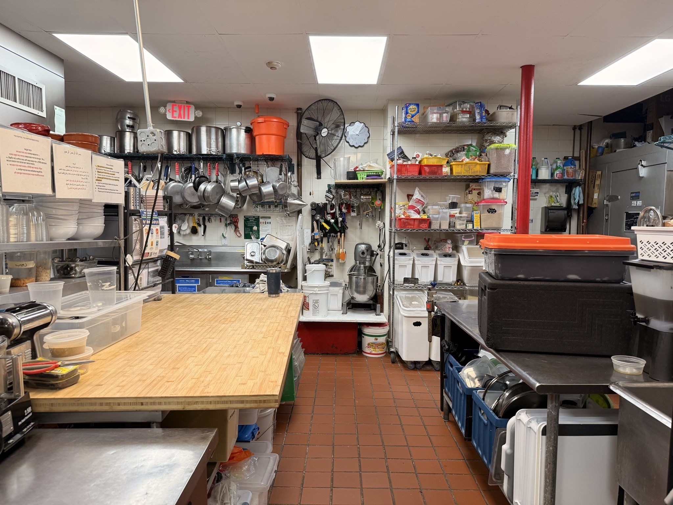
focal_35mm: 24
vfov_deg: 56.8
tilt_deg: -2.9
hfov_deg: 71.6
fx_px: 467
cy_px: 252
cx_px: 336
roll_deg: -0.8
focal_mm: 6.76
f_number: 1.78
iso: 125
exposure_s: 1/120
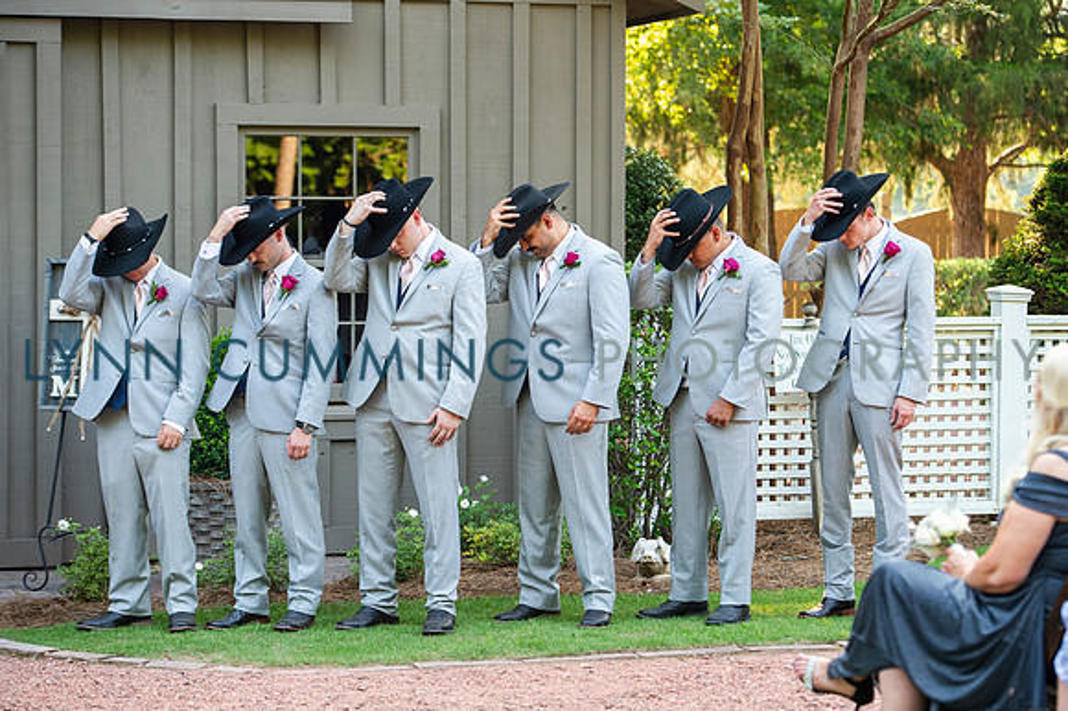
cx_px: 544
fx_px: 3062
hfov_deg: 19.8
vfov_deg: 13.2
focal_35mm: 103
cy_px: 356
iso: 400
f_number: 3.5
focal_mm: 100
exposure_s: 1/200
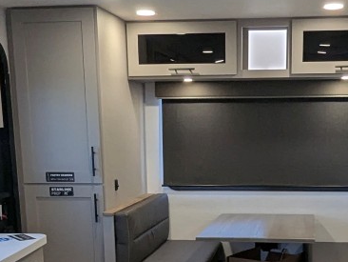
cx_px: 235
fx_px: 614
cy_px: 263
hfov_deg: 31.4
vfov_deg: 23.1
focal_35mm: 61
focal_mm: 2.35
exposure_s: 1/106
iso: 260
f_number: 2.2
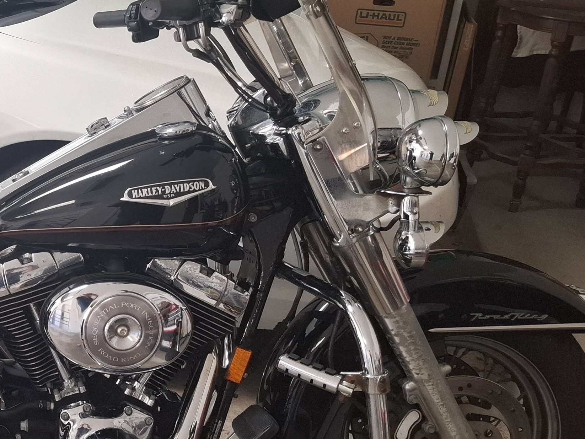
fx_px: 963
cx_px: -28
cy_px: 233
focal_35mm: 57
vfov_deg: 25.7
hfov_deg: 30.8
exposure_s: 1/120
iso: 125
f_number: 1.8
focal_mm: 5.54
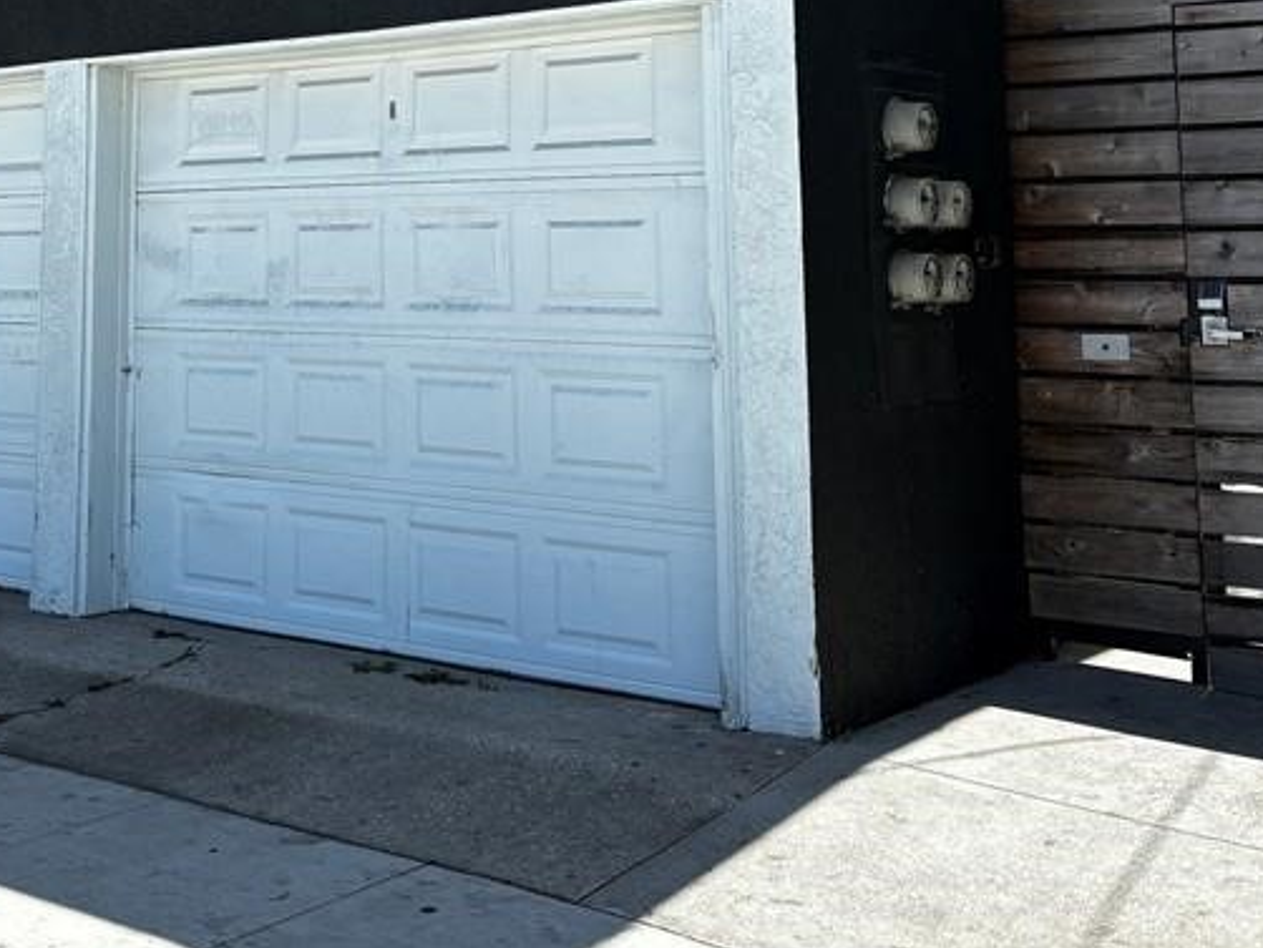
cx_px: 330
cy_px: 30
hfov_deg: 35.4
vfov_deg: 26.3
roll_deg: +0.3
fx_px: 1935
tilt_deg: +6.5
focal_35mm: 53
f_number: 1.6
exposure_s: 1/1458
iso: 50
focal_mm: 5.96
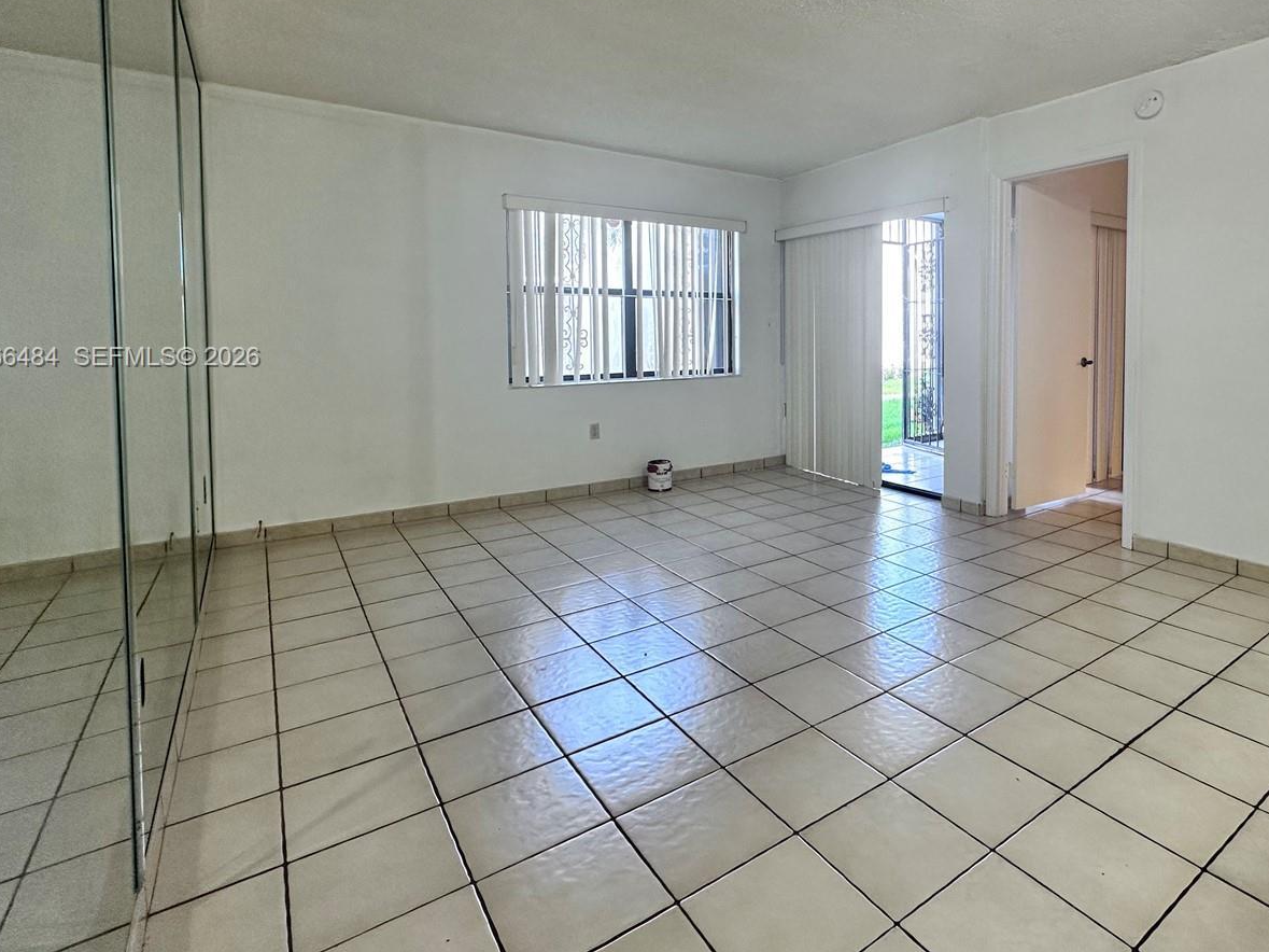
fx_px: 696
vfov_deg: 67.6
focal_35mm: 19
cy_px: 359
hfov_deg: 83.2
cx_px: 786
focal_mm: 2.22
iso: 200
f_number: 2.2
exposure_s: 1/60
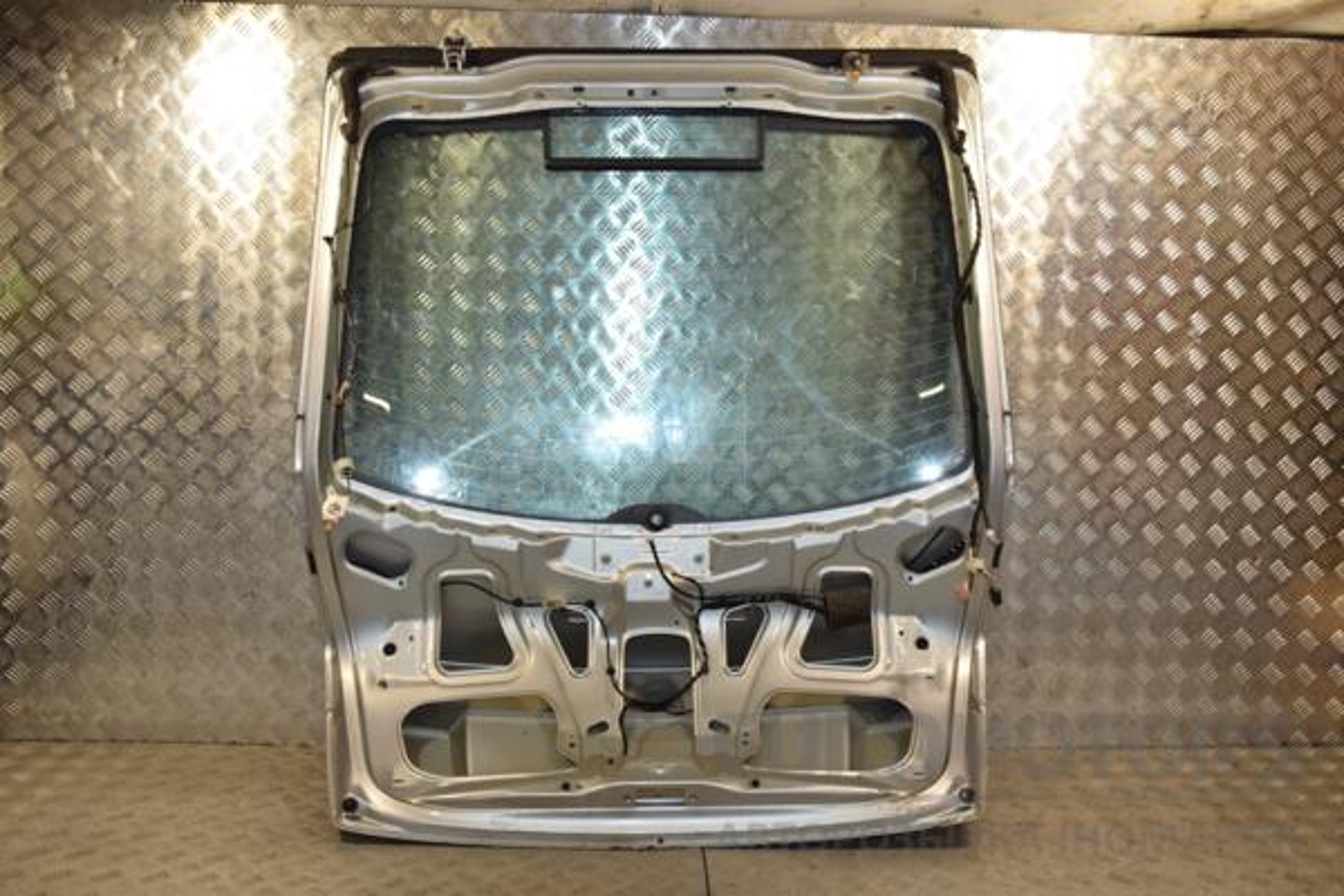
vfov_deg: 41.7
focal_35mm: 32
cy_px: 448
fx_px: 1176
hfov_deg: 59.5
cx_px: 672
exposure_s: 1/200
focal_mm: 21
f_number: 7.1
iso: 800
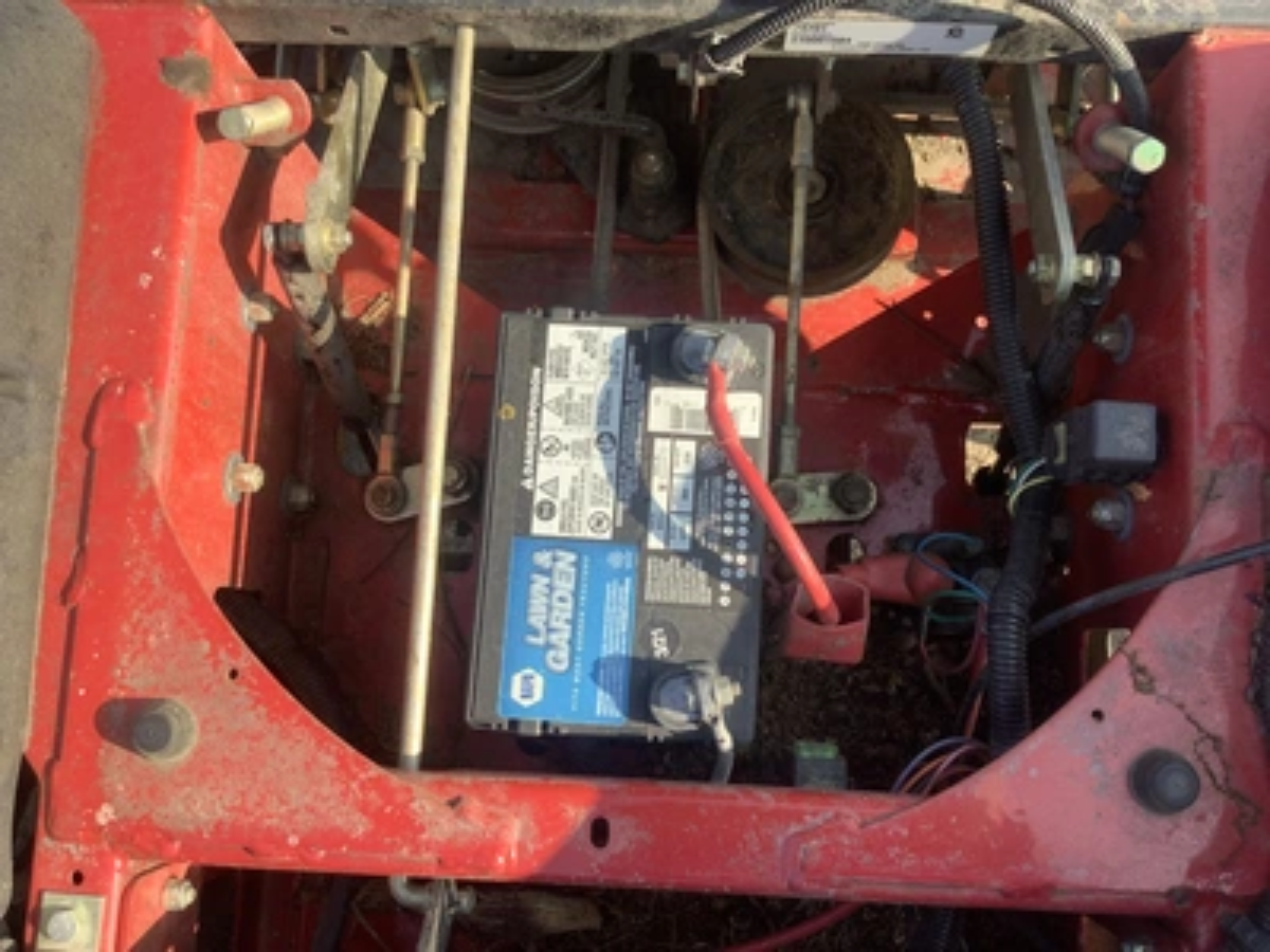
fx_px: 1137
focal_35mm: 31
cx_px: 635
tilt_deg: -82.1
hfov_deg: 58.4
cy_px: 476
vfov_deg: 45.4
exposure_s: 1/221
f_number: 2.4
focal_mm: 3.3
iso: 25
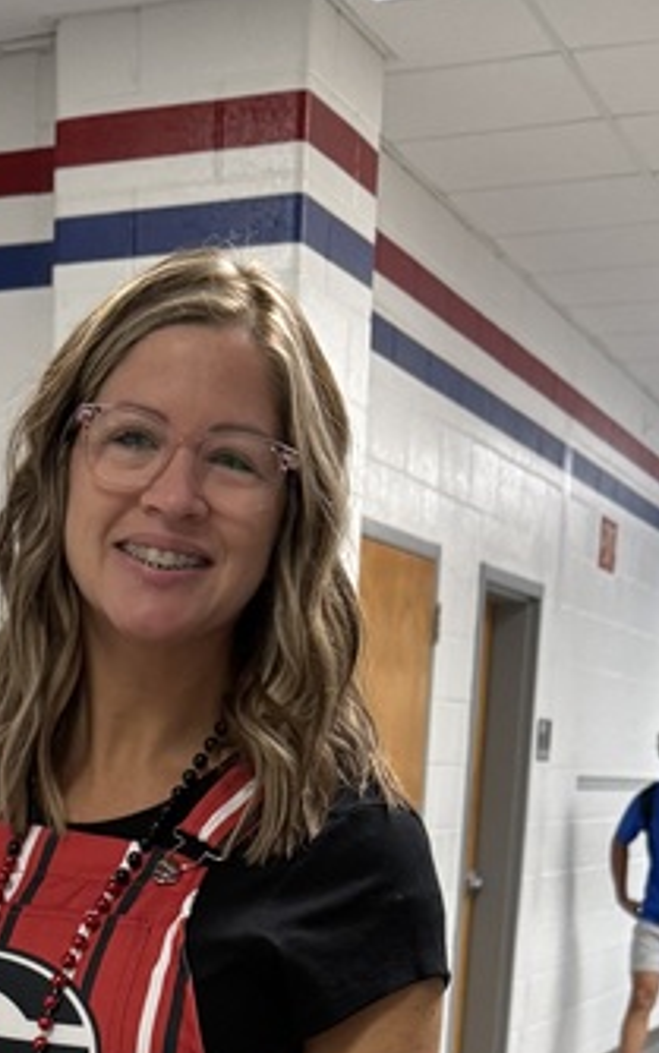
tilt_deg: -16.0
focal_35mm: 78
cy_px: 1453
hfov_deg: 16.3
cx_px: -44
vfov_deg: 22.8
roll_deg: -0.1
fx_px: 2239
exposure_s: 1/60
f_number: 1.78
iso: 250
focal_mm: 6.76
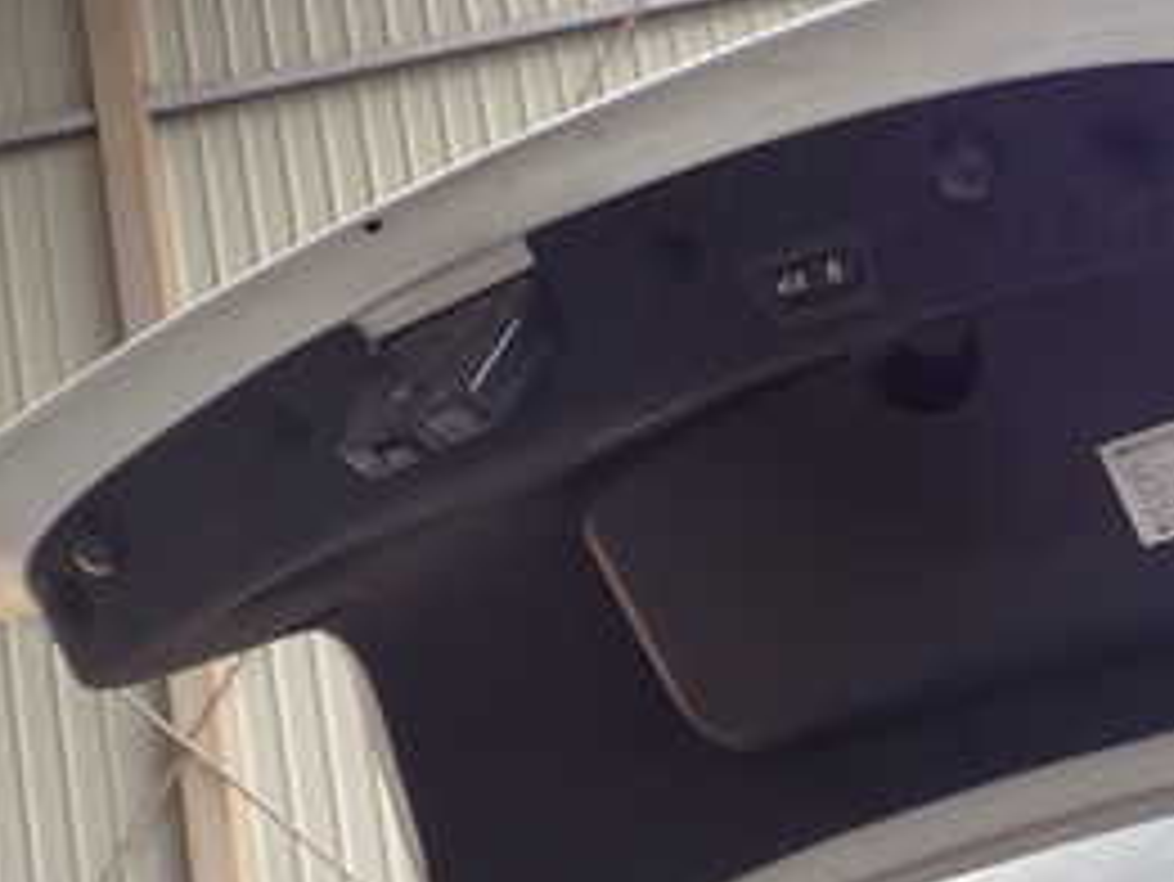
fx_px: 2341
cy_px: 324
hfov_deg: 26.5
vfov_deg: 21.3
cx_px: 1192
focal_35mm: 69
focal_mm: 5.4
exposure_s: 1/160
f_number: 3.2
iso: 100
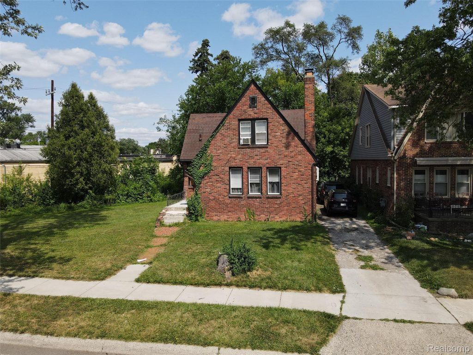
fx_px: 328
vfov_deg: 56.8
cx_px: 236
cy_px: 178
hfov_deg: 71.6
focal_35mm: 24
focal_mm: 4.5
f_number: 2.8
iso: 100
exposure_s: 1/800
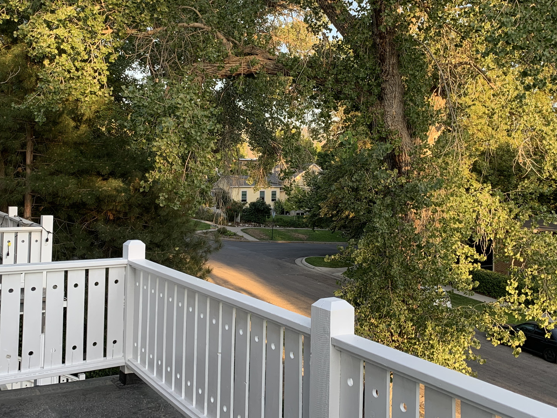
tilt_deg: +1.5
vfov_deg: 39.4
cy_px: 158
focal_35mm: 36
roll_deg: -0.6
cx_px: 277
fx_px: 579
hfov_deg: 51.4
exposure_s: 1/121
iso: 32
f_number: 1.8
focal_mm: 4.25
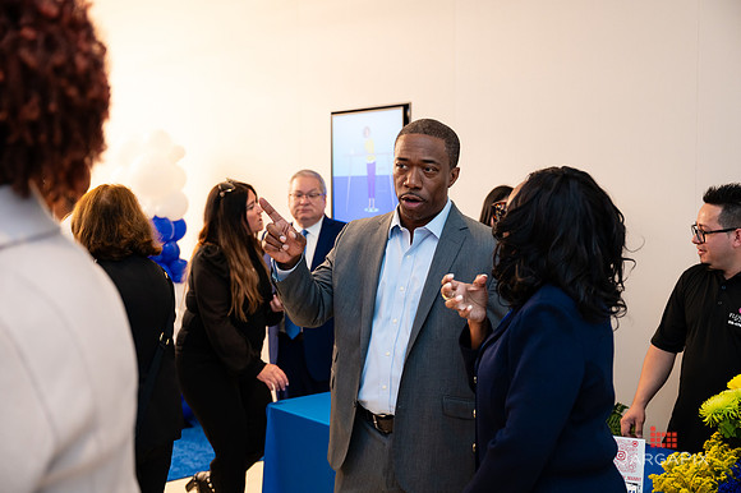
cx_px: 370
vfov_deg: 30.5
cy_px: 246
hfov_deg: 44.5
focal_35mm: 44
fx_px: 905
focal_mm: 44
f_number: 3.2
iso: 1000
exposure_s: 1/200
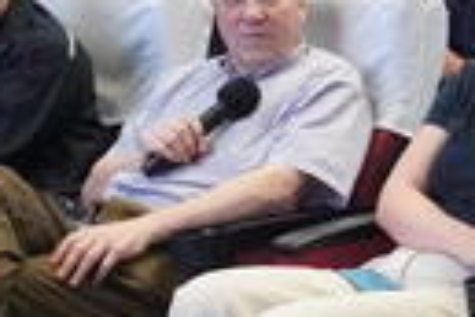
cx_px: 711
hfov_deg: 11.1
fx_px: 2348
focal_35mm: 178
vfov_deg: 7.7
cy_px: 212
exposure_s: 1/250
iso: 16000
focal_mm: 24
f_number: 6.3
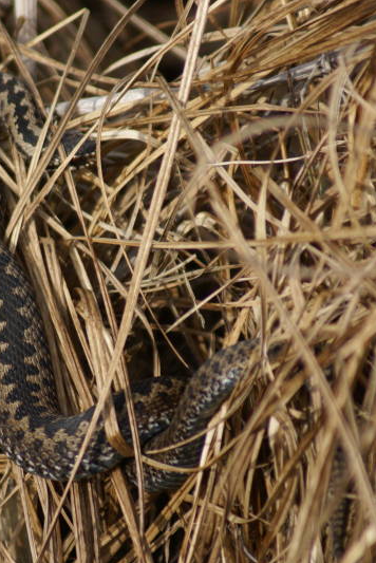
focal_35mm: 631
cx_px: 92
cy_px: 282
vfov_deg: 3.3
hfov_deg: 2.2
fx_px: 9872
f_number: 5.6
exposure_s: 1/500
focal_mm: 280
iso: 160
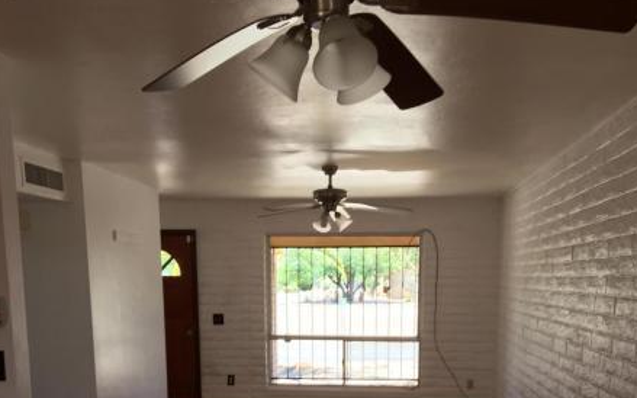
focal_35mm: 42
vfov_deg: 28.5
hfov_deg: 47.2
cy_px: 404
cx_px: 319
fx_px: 729
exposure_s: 1/120
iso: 40
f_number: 2.2
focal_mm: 4.15
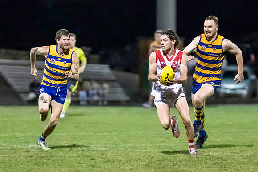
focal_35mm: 484
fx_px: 3468
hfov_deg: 4.3
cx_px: 137
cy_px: 90
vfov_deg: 2.8
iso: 10000
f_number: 2.8
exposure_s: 1/1250
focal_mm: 210
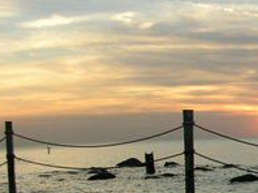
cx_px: 309
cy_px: 220
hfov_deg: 19.3
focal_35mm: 96
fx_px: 715
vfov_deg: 14.9
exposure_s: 1/226
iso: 50
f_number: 2.8
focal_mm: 5.8
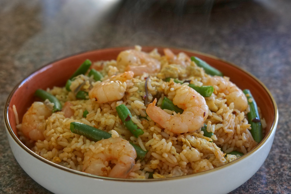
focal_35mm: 60
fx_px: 485
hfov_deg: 33.4
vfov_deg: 22.6
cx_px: 146
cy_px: 97
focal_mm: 60
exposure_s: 1/80
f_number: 7.1
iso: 4000
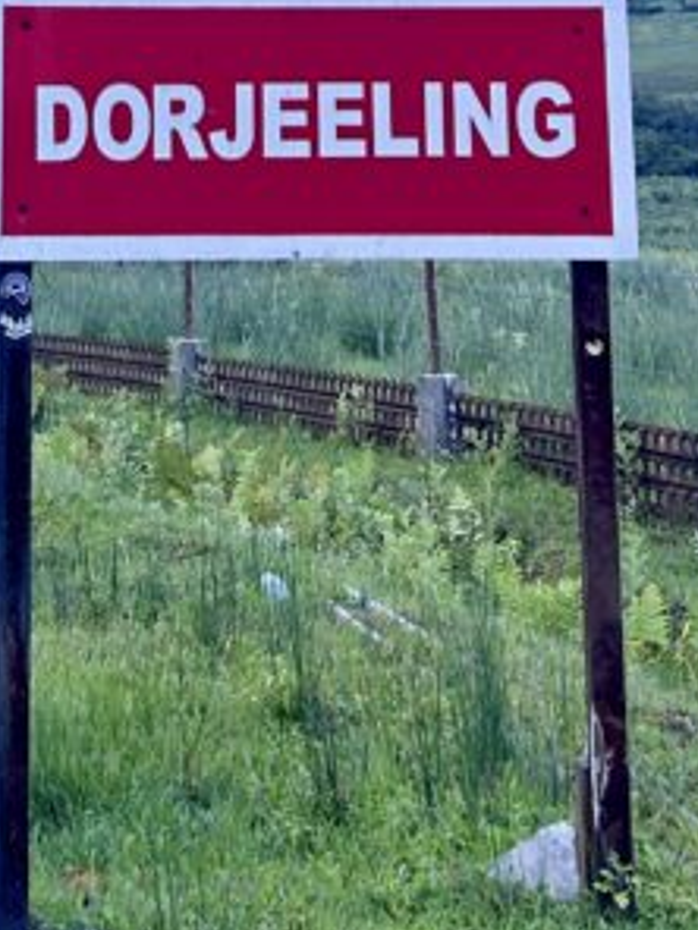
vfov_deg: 18.1
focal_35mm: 90
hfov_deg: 16.4
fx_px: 2420
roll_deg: +1.3
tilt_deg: +16.7
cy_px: -657
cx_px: 236
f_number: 1.5
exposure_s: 1/121
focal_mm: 5.7
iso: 100
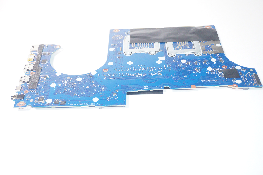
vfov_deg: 28.0
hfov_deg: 41.1
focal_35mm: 48
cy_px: 88
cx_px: 132
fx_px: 350
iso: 640
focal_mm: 32
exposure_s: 1/125
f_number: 5
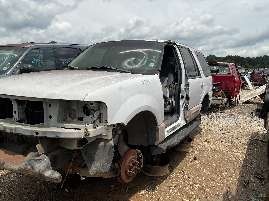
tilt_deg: -8.6
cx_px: 134
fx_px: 225
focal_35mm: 29
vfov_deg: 48.2
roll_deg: -1.4
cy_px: 100
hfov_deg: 61.7
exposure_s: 1/3125
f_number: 1.8
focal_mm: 3
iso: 16
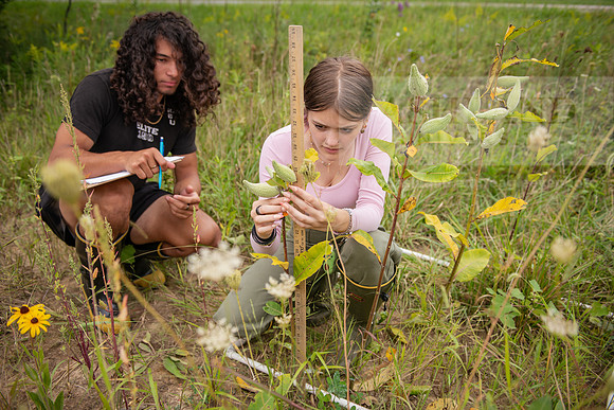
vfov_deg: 45.0
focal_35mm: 29
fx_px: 495
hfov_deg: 63.6
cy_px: 205
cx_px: 307
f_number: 3.2
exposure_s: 1/320
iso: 80
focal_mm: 29
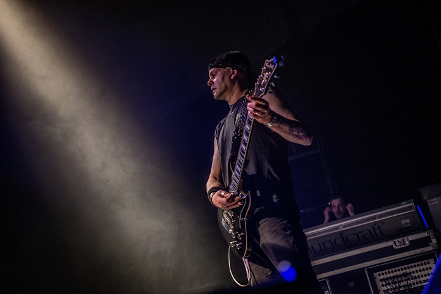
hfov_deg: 28.8
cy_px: 147
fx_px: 858
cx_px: 220
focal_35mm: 70
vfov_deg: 19.5
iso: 2000
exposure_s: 1/80
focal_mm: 70
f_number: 2.8
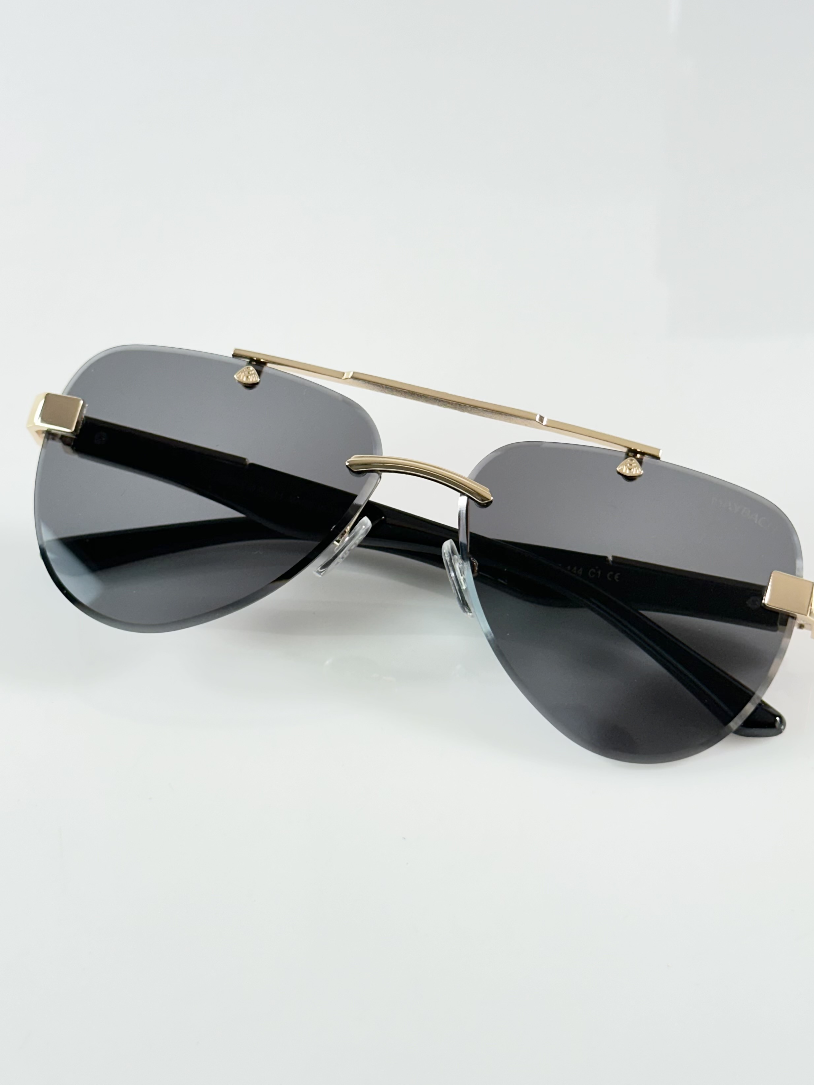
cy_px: 555
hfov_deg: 24.8
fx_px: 1850
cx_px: 431
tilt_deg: -43.3
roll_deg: +2.6
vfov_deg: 32.7
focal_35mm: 59
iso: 80
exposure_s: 1/100
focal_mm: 6.86
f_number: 1.78
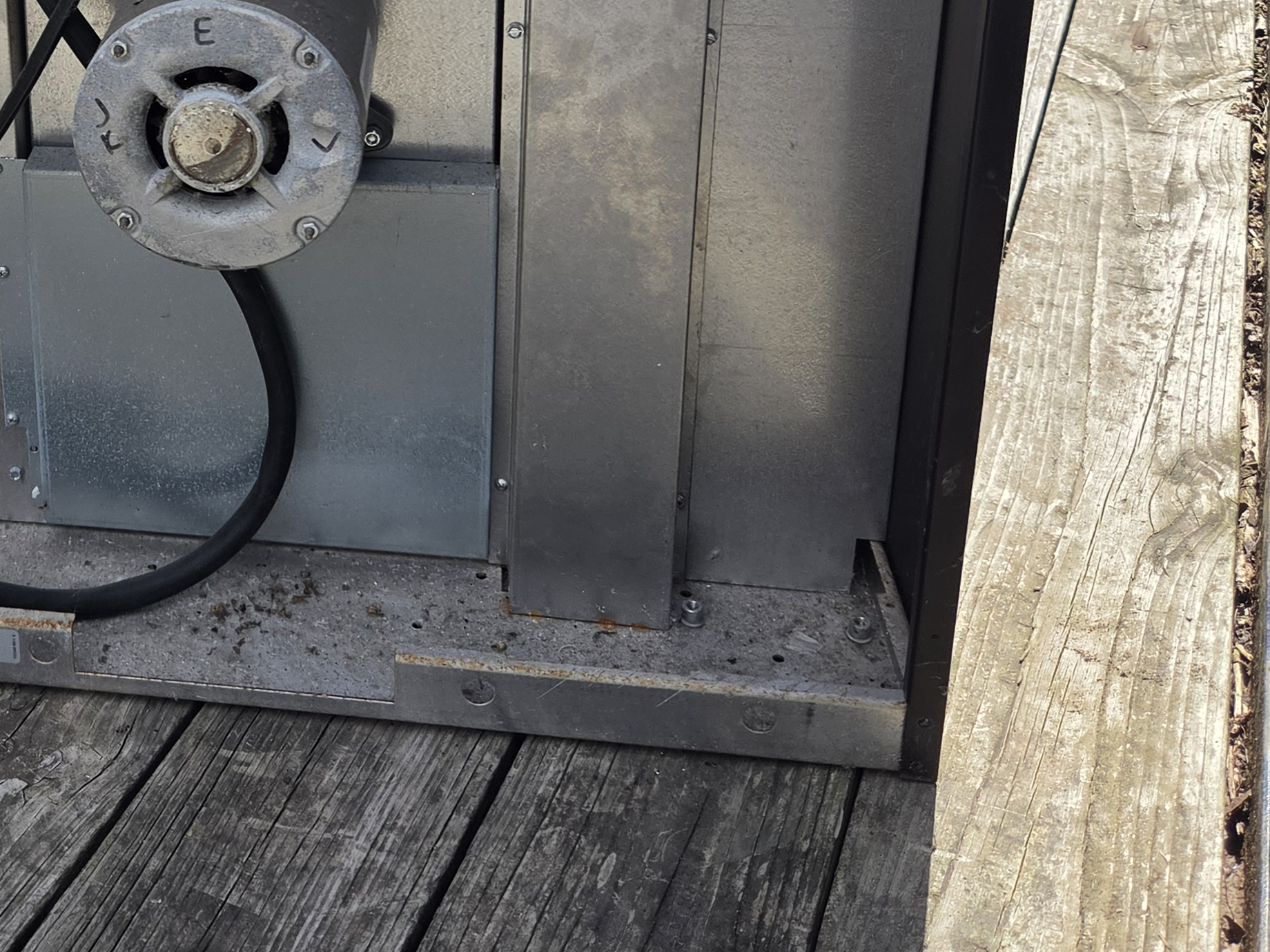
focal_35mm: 50
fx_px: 1834
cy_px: 1
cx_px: 85
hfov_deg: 35.5
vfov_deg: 27.4
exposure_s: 1/2339
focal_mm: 5.4
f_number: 1.8
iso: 80
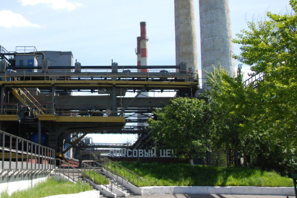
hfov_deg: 37.8
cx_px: 71
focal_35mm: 51
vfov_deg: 26.4
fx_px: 421
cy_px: 74
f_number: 11
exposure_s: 1/500
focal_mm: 22
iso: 640
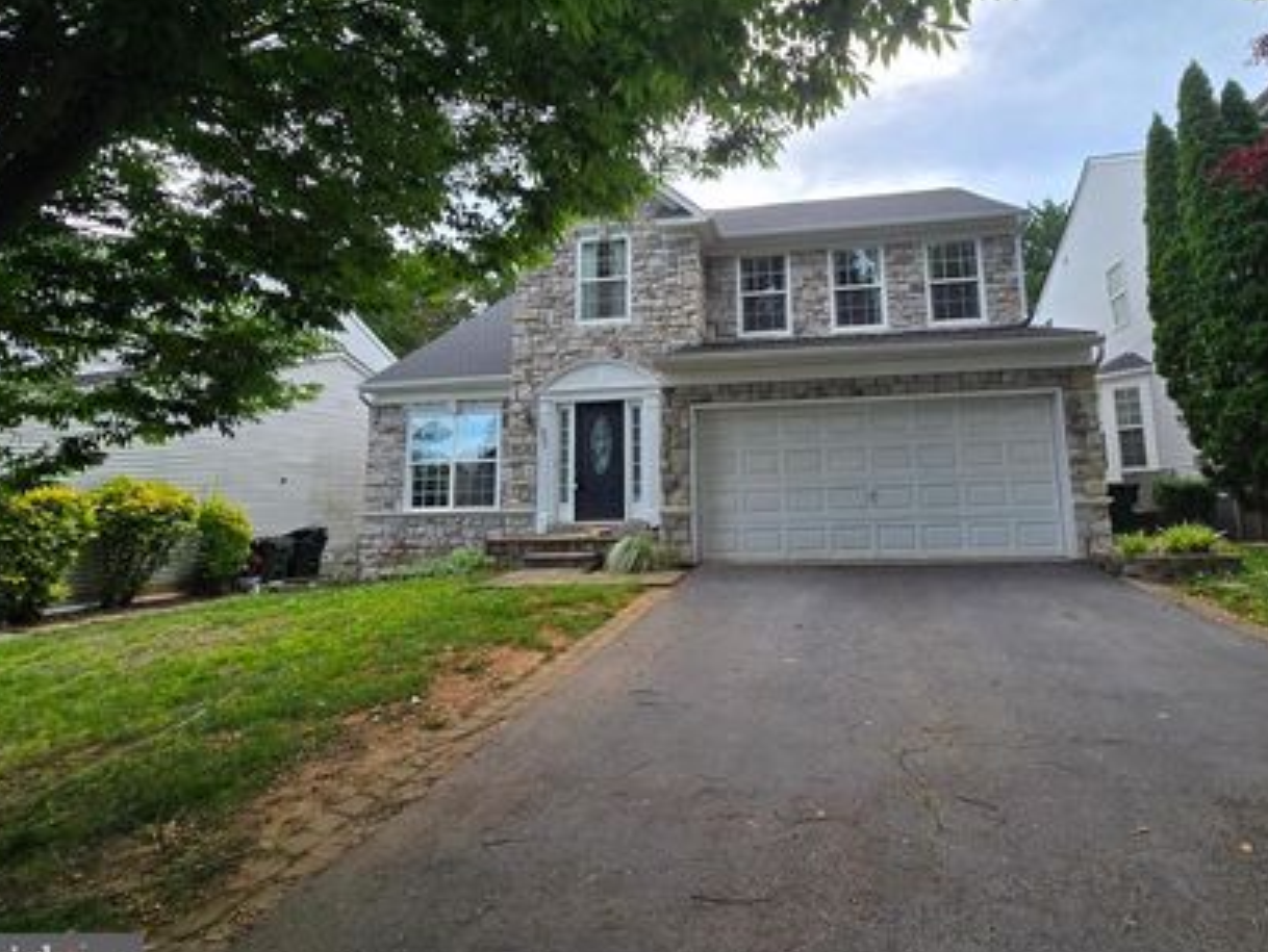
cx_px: 734
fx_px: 586
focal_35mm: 16
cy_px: 410
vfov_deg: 77.7
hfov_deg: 93.7
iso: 125
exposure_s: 1/719
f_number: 2.2
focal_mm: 2.2
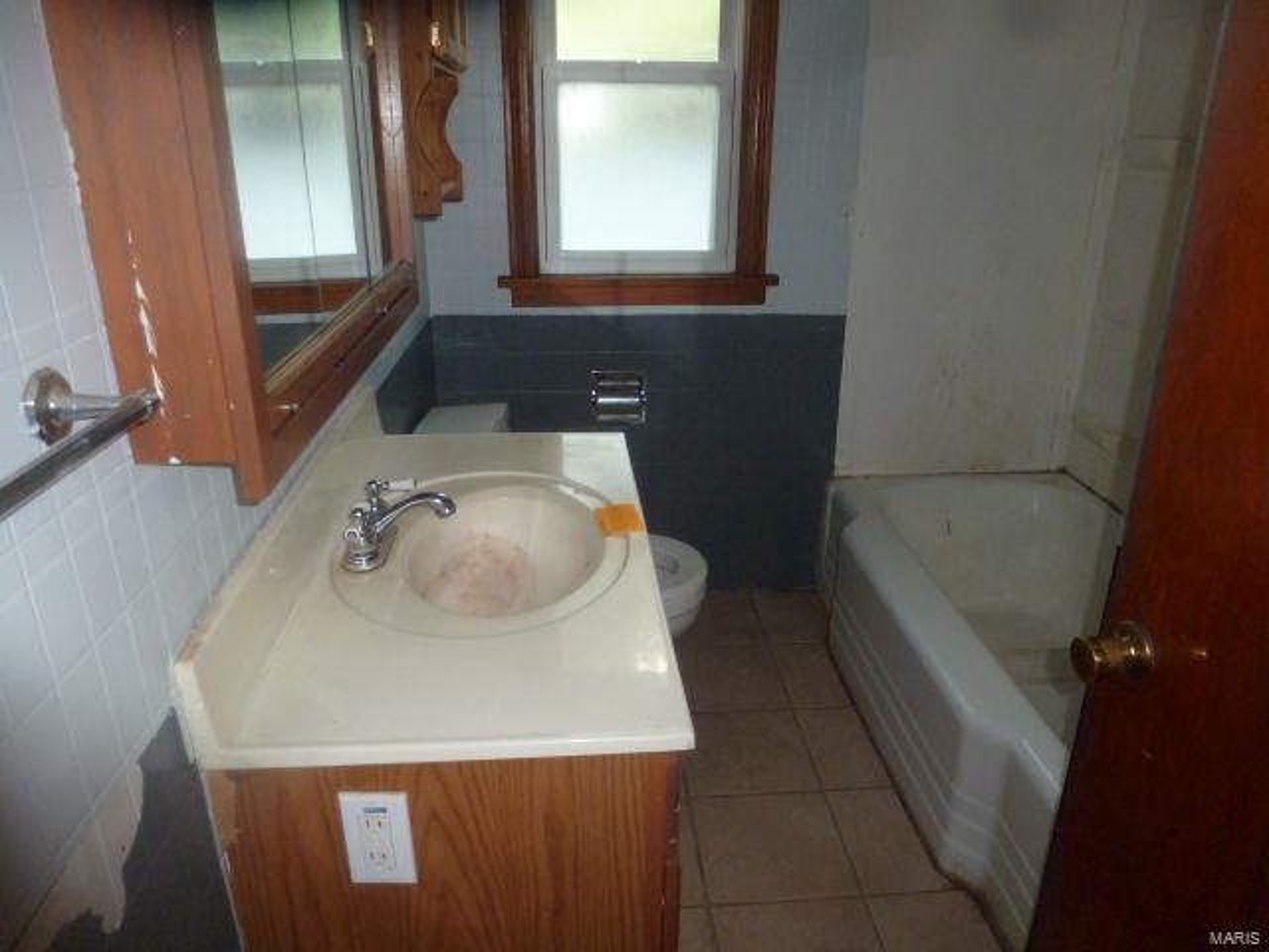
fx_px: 880
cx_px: 634
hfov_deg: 71.6
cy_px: 476
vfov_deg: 56.8
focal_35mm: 24
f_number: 3.3
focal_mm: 4.3
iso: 320
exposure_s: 1/60
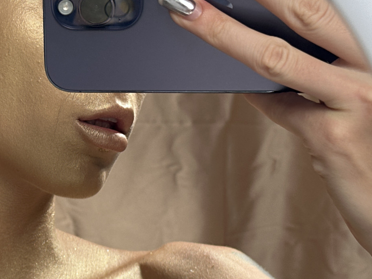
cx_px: 65
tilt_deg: -27.1
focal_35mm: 104
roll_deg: -0.2
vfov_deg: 14.2
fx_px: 1117
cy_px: 193
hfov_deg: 18.7
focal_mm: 6.86
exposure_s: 1/172
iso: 64
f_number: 1.78
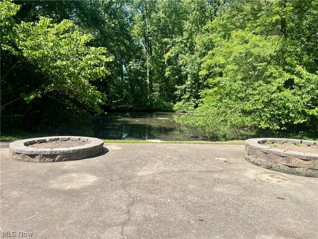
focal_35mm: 26
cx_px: 159
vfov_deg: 53.1
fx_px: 239
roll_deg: -1.7
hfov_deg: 67.3
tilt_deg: -4.1
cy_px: 120
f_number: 1.6
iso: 32
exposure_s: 1/1689
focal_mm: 4.2
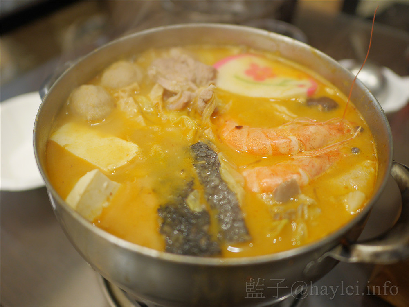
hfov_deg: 60.0
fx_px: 354
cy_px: 154
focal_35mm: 30
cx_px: 204
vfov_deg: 46.8
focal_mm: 15
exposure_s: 1/60
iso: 400
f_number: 1.7
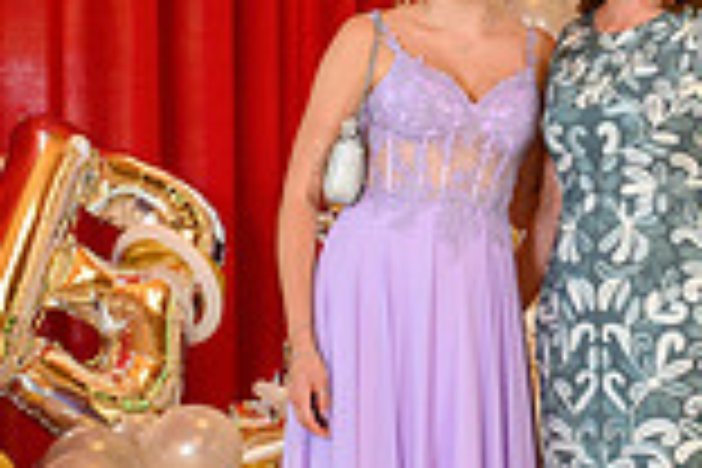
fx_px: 2535
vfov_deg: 10.5
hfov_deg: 15.7
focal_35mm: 130
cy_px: 140
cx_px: 549
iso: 1250
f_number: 3.5
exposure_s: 1/100
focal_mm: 35
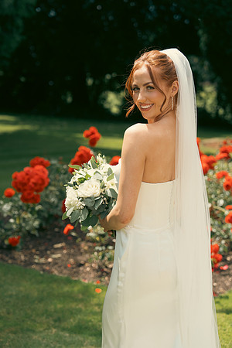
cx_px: 116
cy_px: 174
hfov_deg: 19.5
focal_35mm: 70
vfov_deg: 28.8
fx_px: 677
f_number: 3.5
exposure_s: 1/1250
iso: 160
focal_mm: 70
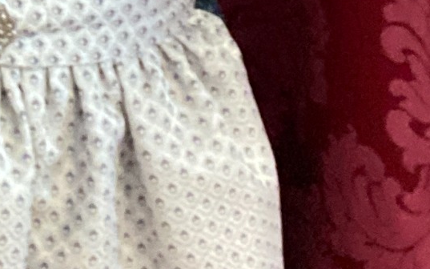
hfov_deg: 13.3
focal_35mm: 148
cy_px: -471
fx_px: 1735
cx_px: -221
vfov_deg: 7.9
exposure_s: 1/50
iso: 320
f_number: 2.2
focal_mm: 2.71
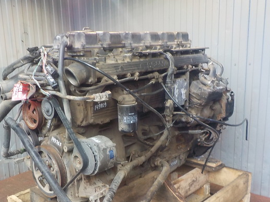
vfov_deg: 38.5
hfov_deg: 49.9
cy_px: 119
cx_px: 113
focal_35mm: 37
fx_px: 289
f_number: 3.3
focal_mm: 4.1
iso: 200
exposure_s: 1/30
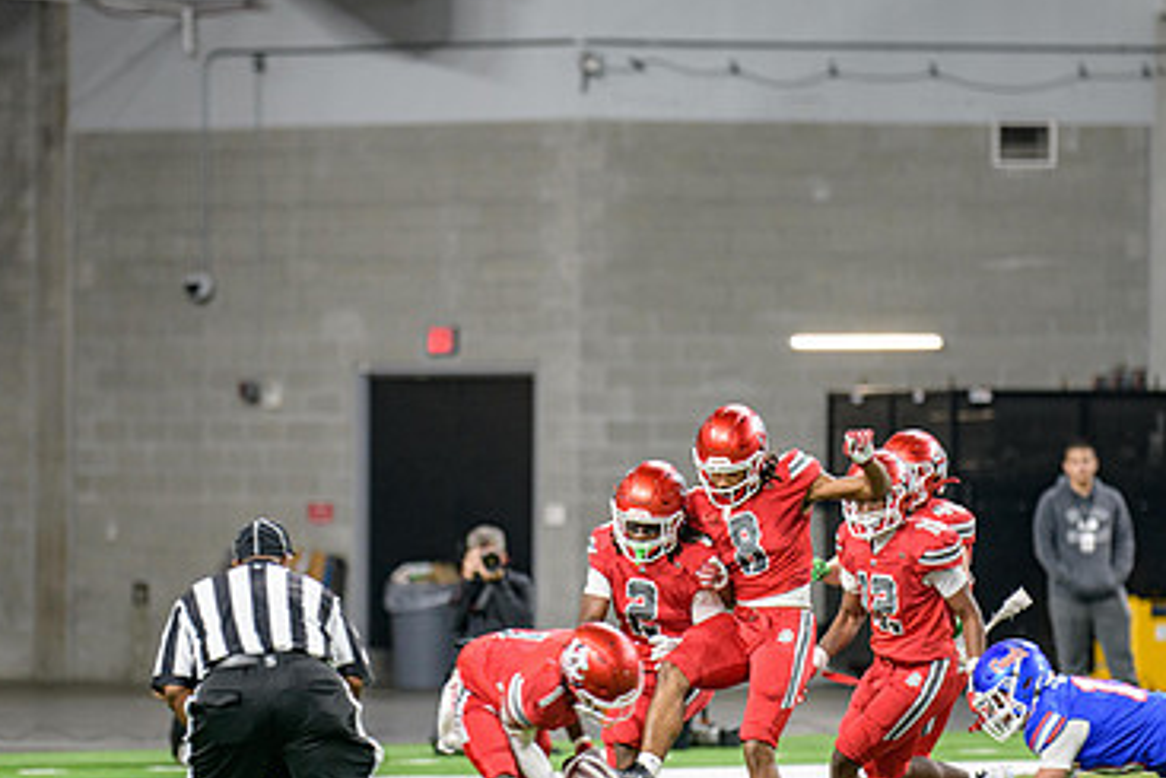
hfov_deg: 5.9
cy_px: 564
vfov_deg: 4.0
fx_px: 11275
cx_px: 569
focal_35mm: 348
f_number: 2.8
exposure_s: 1/400
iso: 1000
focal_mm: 220
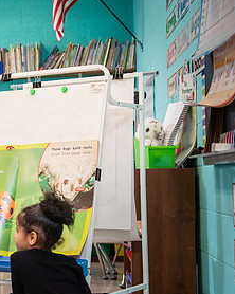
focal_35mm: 94
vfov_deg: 20.3
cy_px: 193
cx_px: -69
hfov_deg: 15.6
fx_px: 818
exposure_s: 1/200
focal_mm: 48
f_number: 3.2
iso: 1250
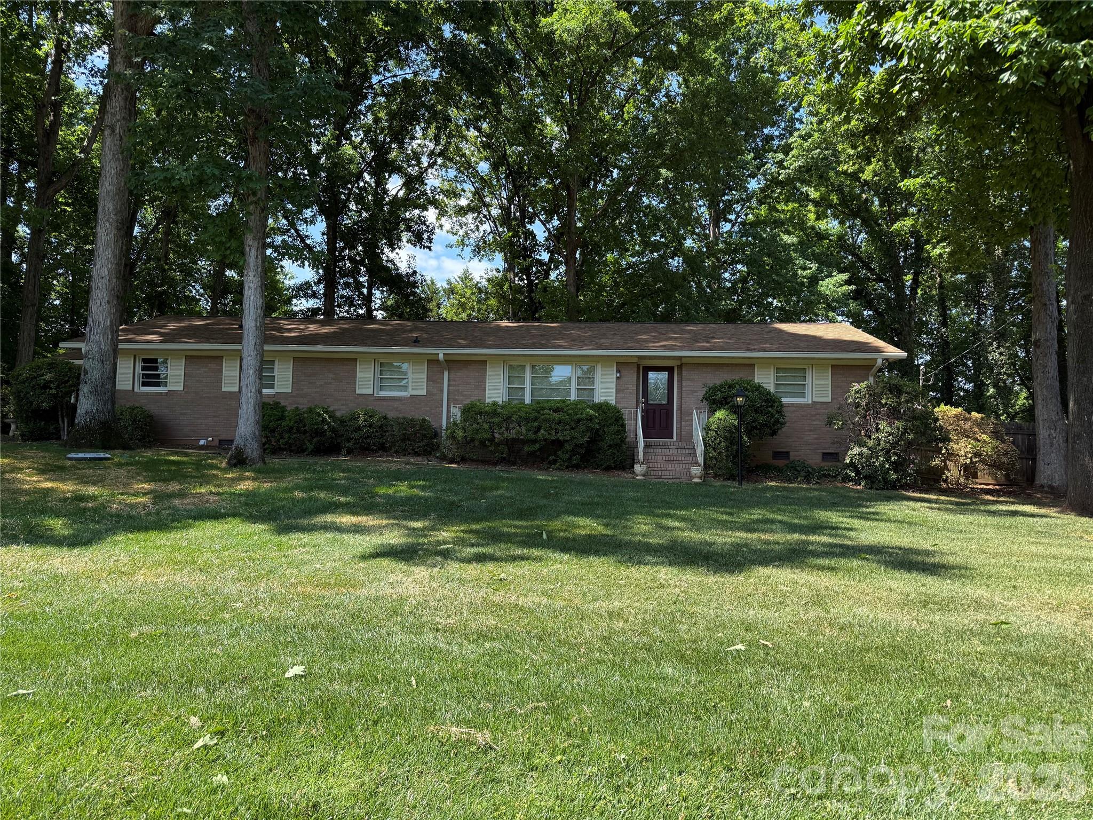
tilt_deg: +3.4
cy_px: 410
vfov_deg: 56.8
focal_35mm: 24
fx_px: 758
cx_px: 546
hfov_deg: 71.6
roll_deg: -1.1
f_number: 1.78
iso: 100
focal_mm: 6.76
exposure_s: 1/1122
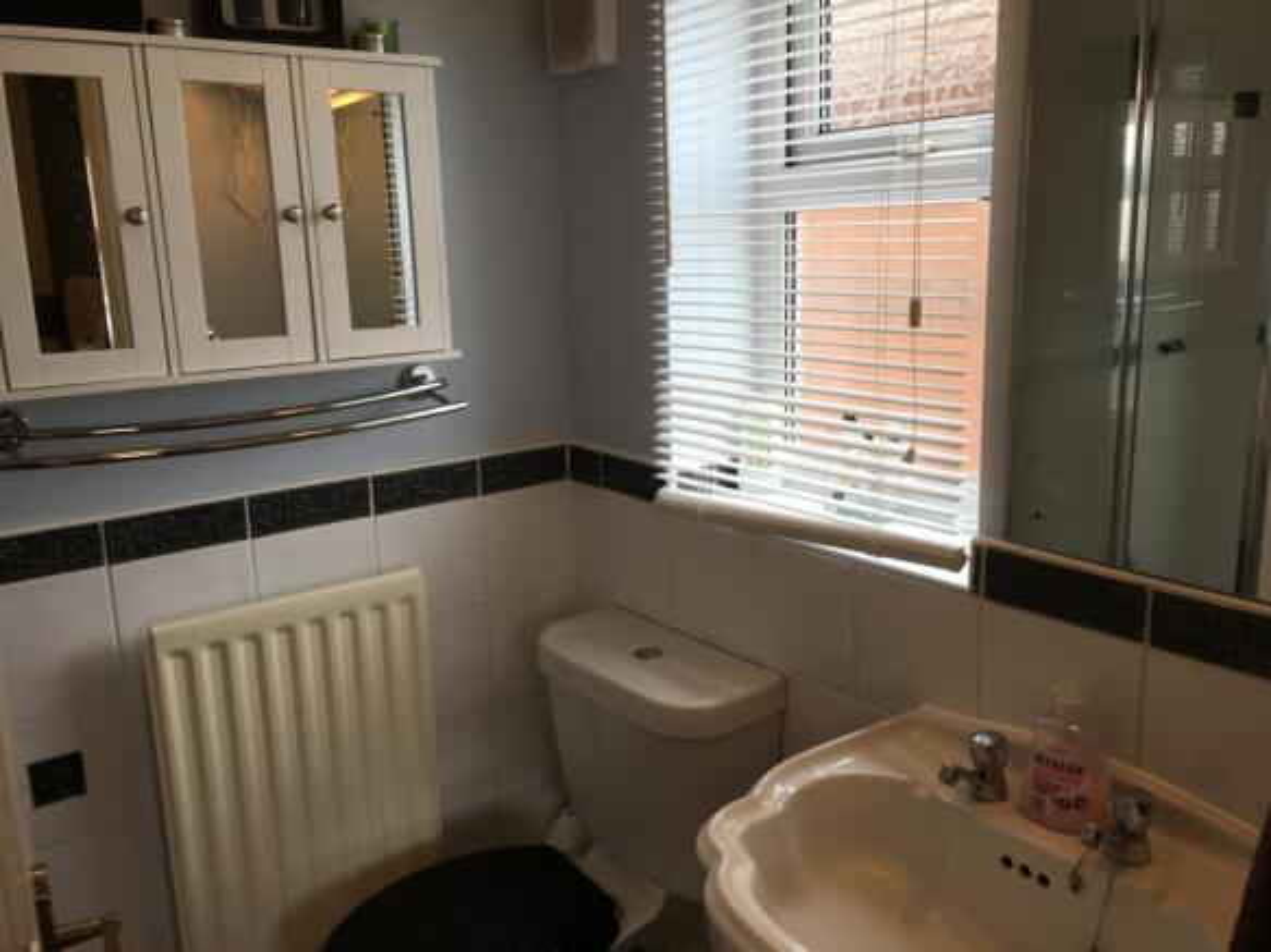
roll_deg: +2.4
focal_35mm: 29
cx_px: 636
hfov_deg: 61.7
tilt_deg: -11.1
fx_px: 1065
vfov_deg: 48.2
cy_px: 476
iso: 25
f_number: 2.2
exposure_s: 1/50
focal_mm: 4.15
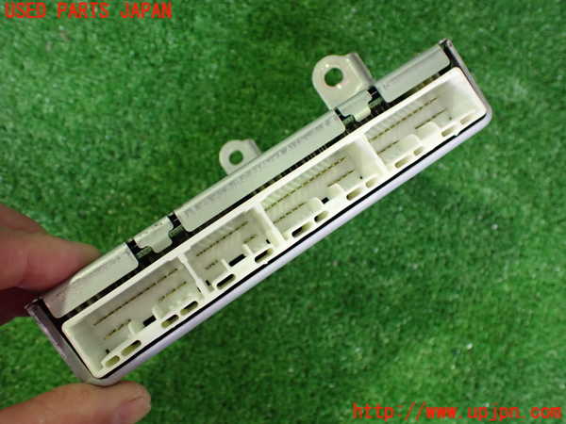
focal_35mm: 30
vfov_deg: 46.8
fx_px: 491
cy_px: 212
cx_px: 283
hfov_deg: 60.0
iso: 800
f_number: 2.3
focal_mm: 5.4
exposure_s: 1/40
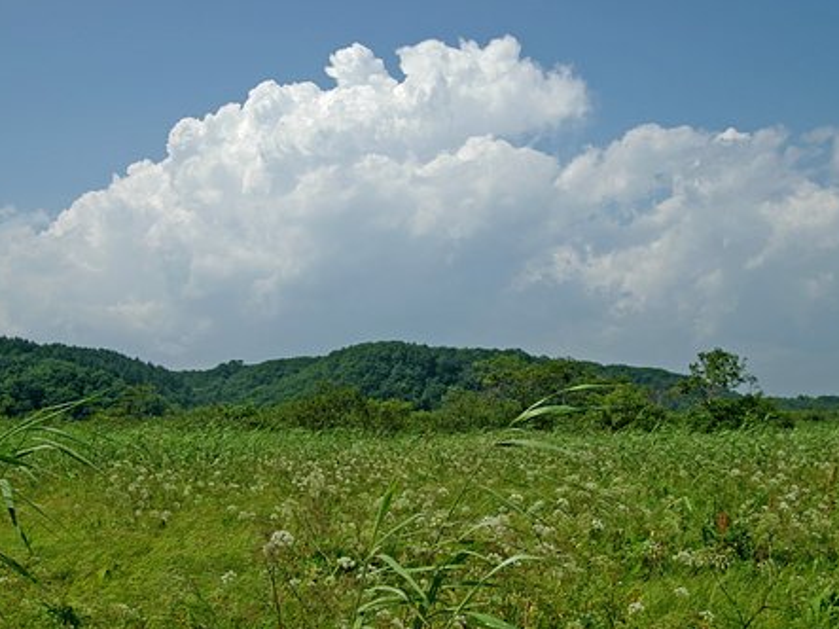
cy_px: 320
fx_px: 969
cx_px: 405
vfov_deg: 35.9
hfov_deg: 46.8
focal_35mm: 40
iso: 200
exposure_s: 1/800
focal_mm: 24
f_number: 8
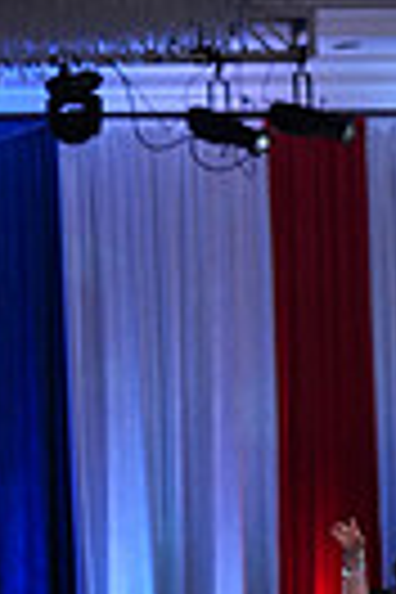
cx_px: -299
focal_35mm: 167
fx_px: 2755
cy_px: 927
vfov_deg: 11.7
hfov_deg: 8.0
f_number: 4.5
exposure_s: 1/400
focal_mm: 38
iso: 2500
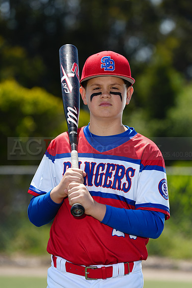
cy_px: 144
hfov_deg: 6.9
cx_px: 96
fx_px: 1599
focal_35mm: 200
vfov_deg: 10.3
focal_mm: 200
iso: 50
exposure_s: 1/250
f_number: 5
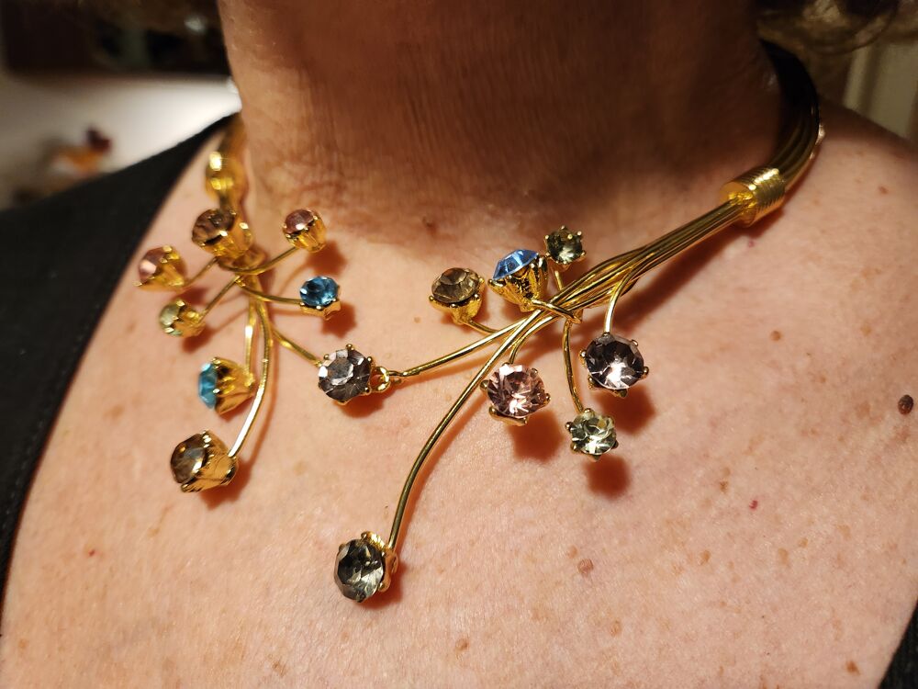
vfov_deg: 58.9
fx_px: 610
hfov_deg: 73.9
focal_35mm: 23
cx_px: 459
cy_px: 344
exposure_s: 1/100
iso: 320
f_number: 1.8
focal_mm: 5.4
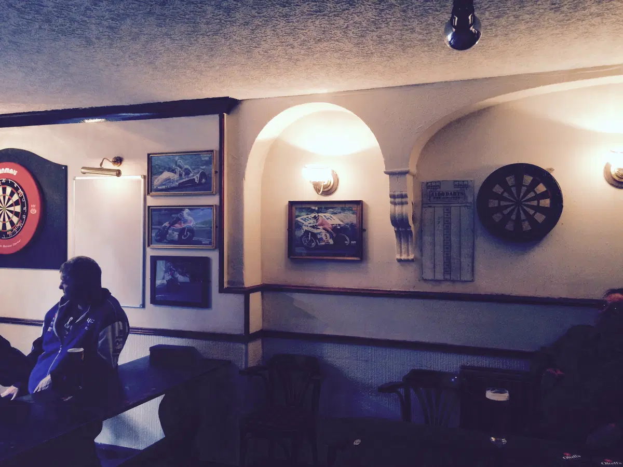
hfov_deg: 61.7
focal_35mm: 29
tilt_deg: -1.9
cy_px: 234
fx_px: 522
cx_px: 312
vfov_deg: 48.2
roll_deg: +0.2
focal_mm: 4.15
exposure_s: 1/30
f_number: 2.2
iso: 200
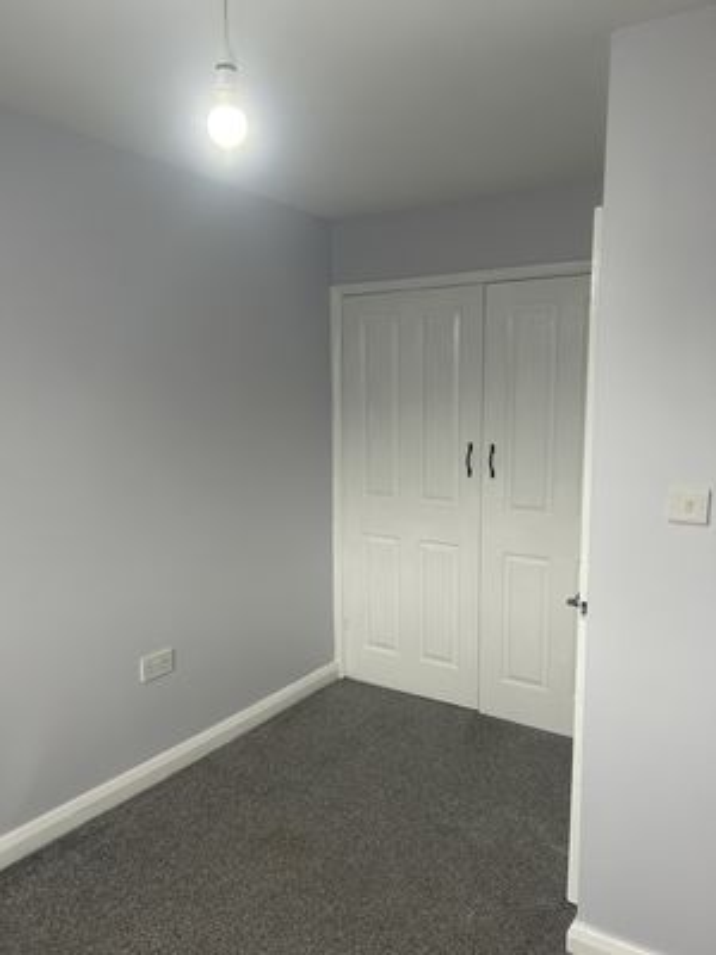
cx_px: 358
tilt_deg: -5.9
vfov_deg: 67.3
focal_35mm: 26
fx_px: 717
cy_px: 478
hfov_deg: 53.1
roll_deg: +0.6
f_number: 1.5
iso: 125
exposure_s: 1/121
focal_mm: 5.7
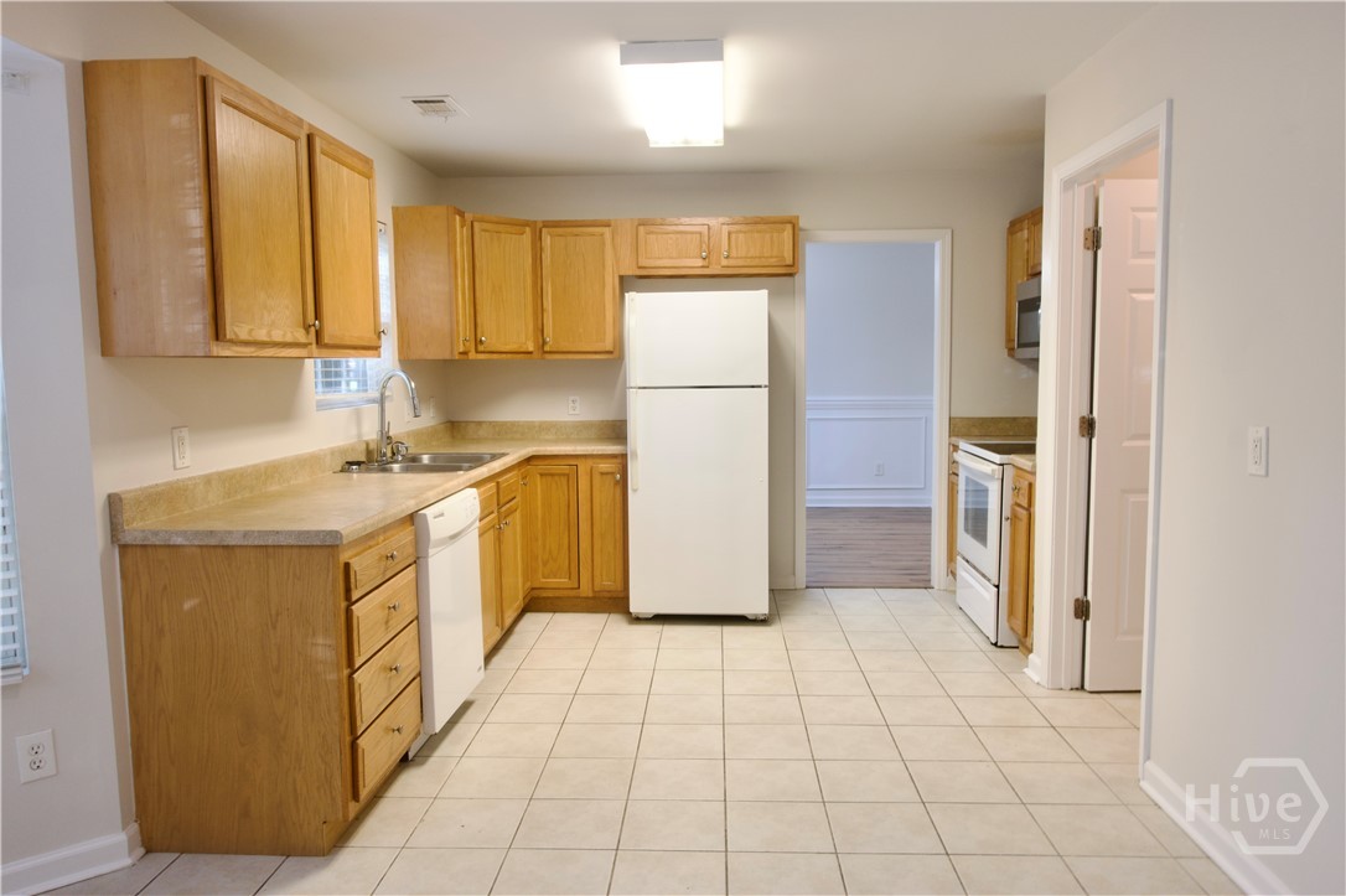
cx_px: 673
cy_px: 448
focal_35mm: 24
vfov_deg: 53.1
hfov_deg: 73.8
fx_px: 897
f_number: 8
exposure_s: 1/8
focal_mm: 16
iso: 200
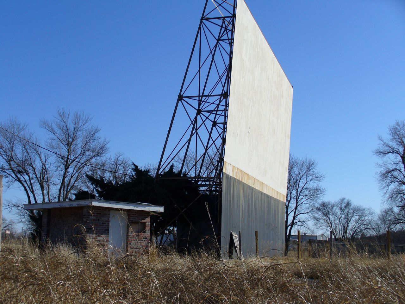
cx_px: 202
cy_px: 152
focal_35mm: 48
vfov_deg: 30.3
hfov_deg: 39.7
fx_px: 562
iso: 80
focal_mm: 7.9
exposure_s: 1/500
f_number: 6
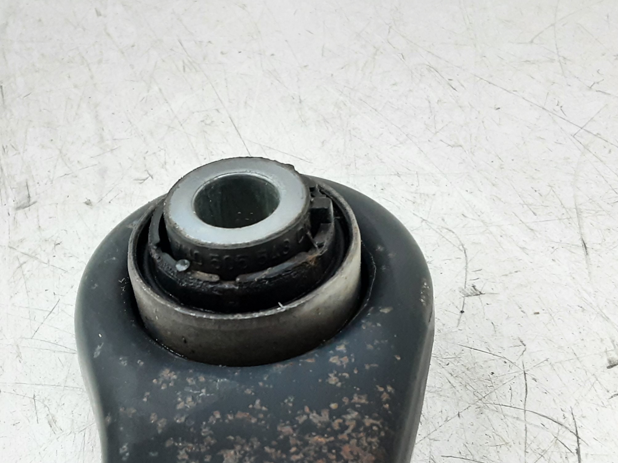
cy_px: 306
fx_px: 785
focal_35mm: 44
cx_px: 202
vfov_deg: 32.6
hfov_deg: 42.3
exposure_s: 1/33
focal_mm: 2.91
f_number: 1.9
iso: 125
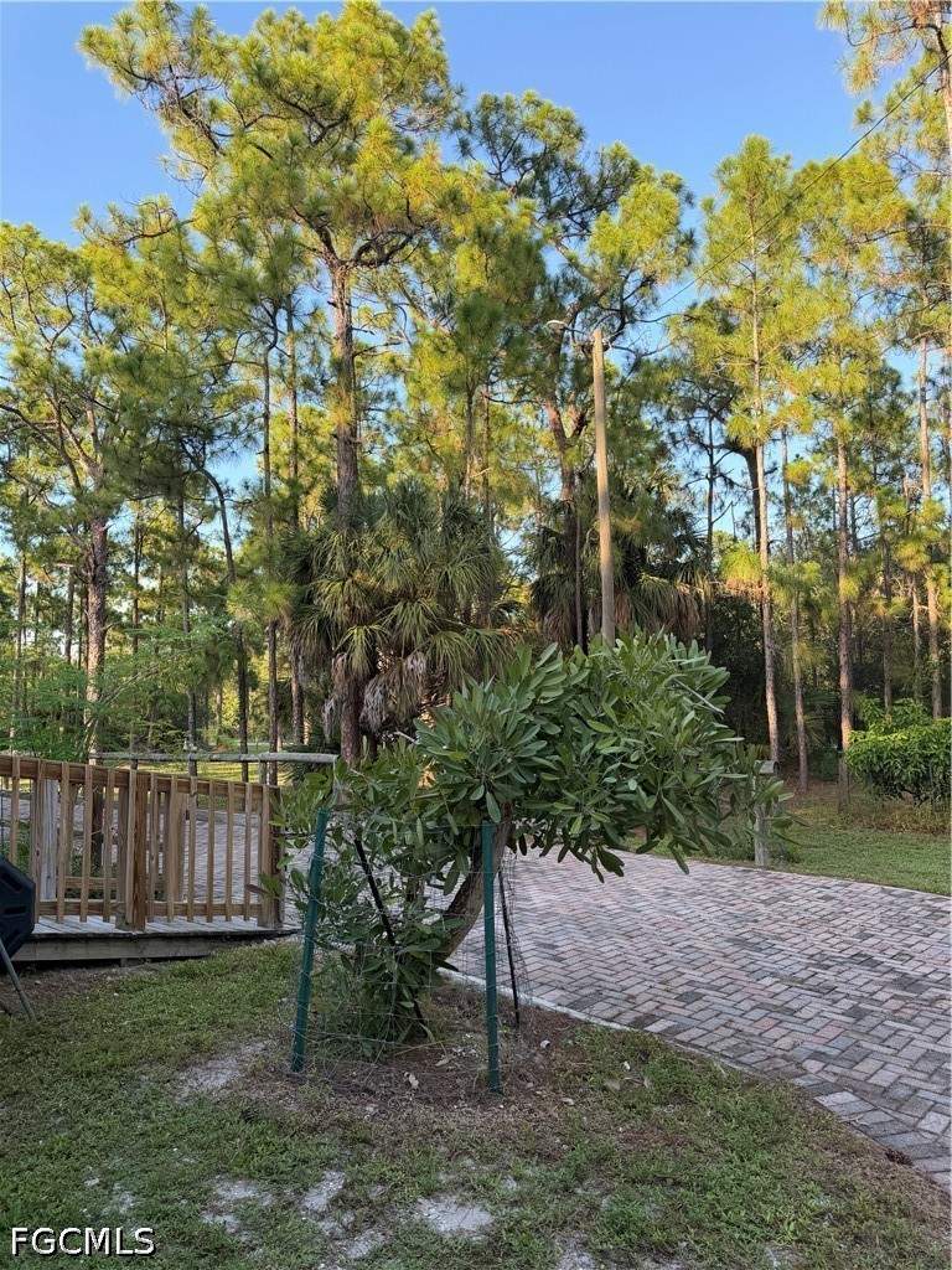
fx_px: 880
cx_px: 476
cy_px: 635
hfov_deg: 56.8
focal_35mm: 24
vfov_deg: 71.6
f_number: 1.78
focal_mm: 6.76
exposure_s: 1/665
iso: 100
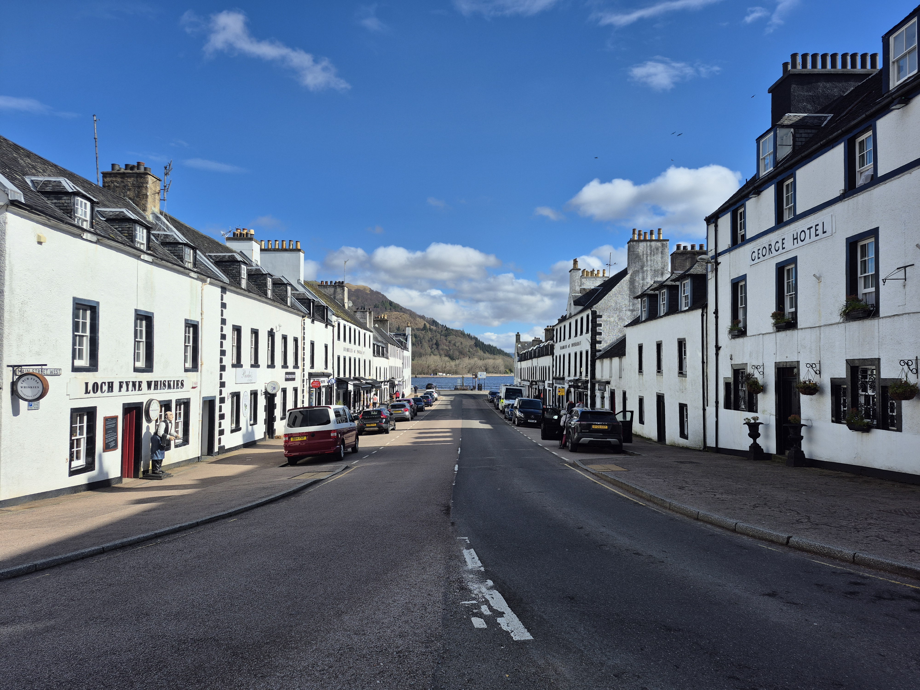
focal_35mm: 23
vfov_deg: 58.9
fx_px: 611
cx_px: 460
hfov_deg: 73.9
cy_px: 345
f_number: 1.8
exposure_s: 1/2608
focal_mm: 5.4
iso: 25
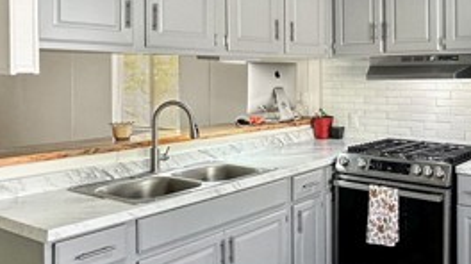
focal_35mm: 37
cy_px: 134
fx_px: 462
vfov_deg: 31.9
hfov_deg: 49.8
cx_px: 398
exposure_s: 1/120
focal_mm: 2.22
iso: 200
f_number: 2.2
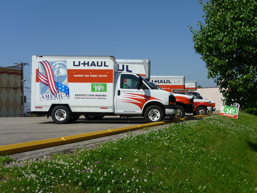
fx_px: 282
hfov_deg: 49.0
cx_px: 128
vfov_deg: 37.7
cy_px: 96
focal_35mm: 38
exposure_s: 1/1000
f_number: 3.9
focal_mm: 6.7
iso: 80
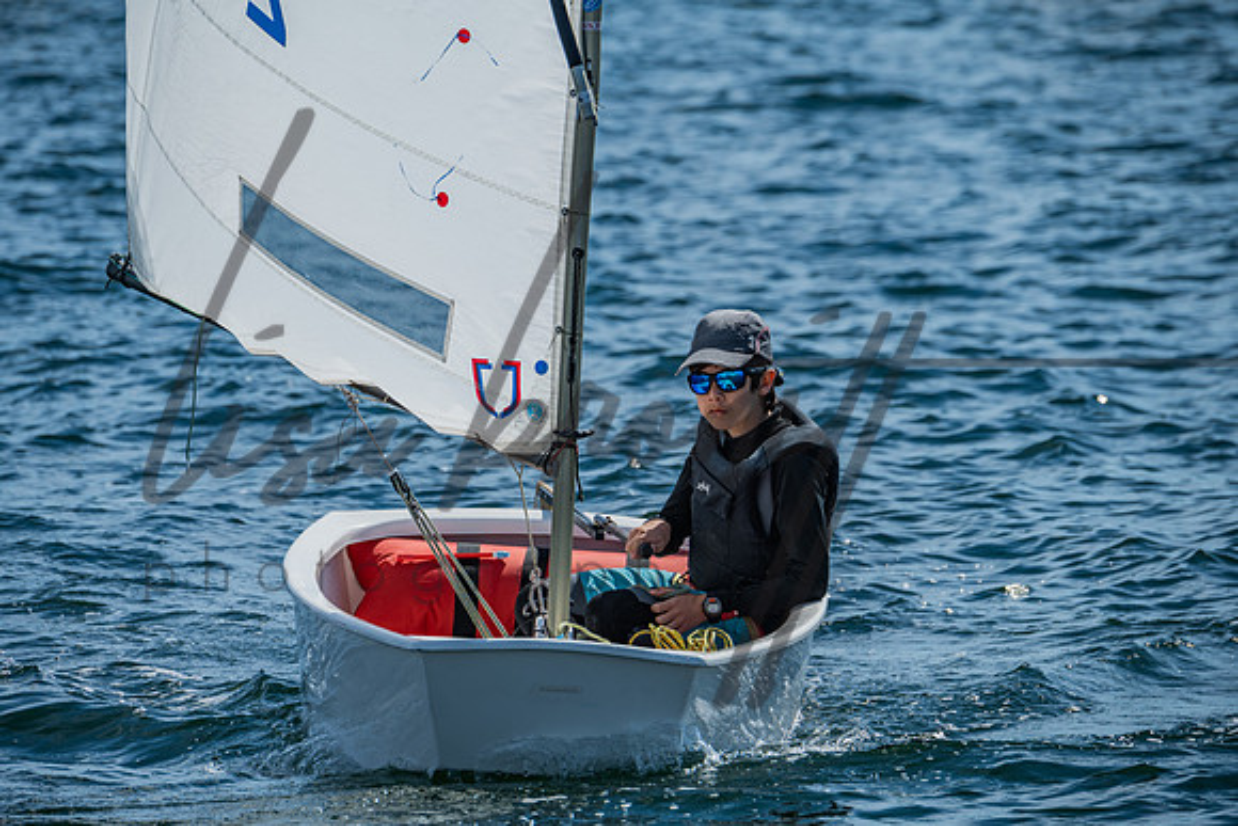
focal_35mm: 360
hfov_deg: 5.7
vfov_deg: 3.8
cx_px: 619
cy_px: 413
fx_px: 12382
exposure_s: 1/500
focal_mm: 360
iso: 100
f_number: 8
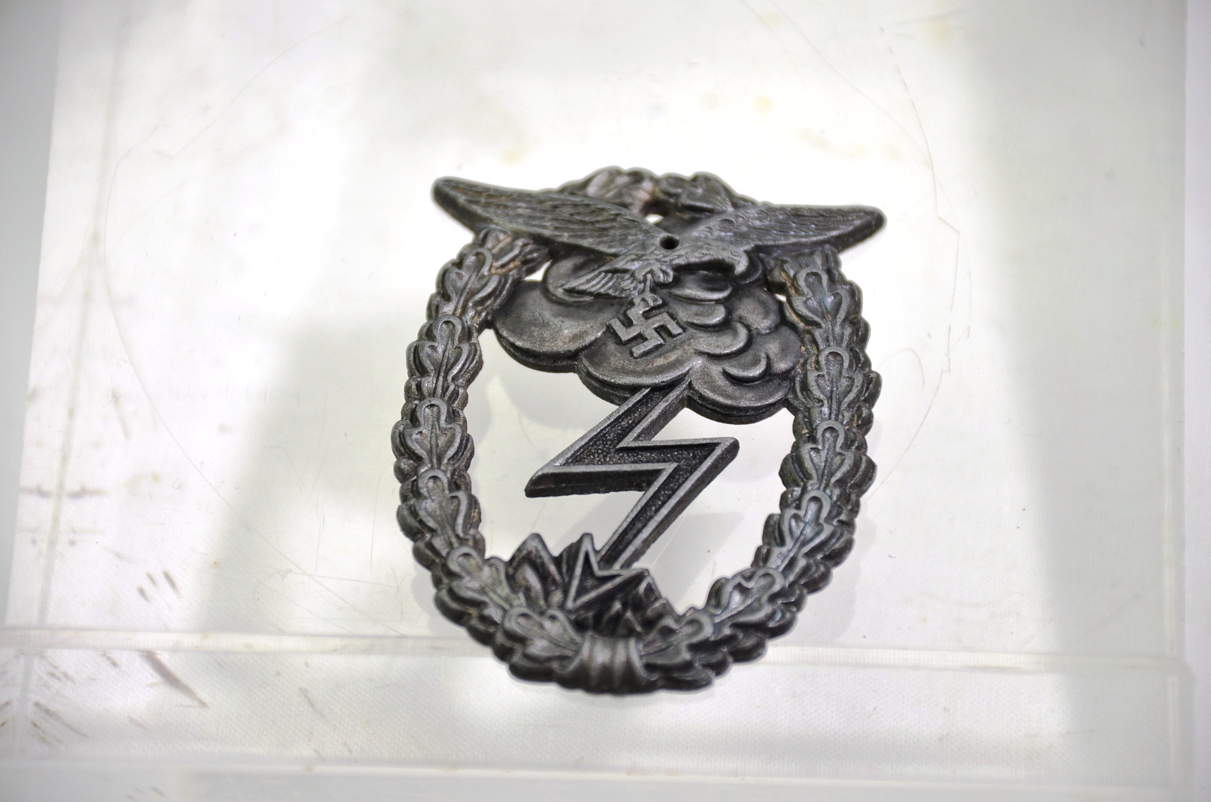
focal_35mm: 204
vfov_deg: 6.7
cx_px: 605
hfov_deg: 10.1
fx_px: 6831
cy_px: 400
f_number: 5.6
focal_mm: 135
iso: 400
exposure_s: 1/250
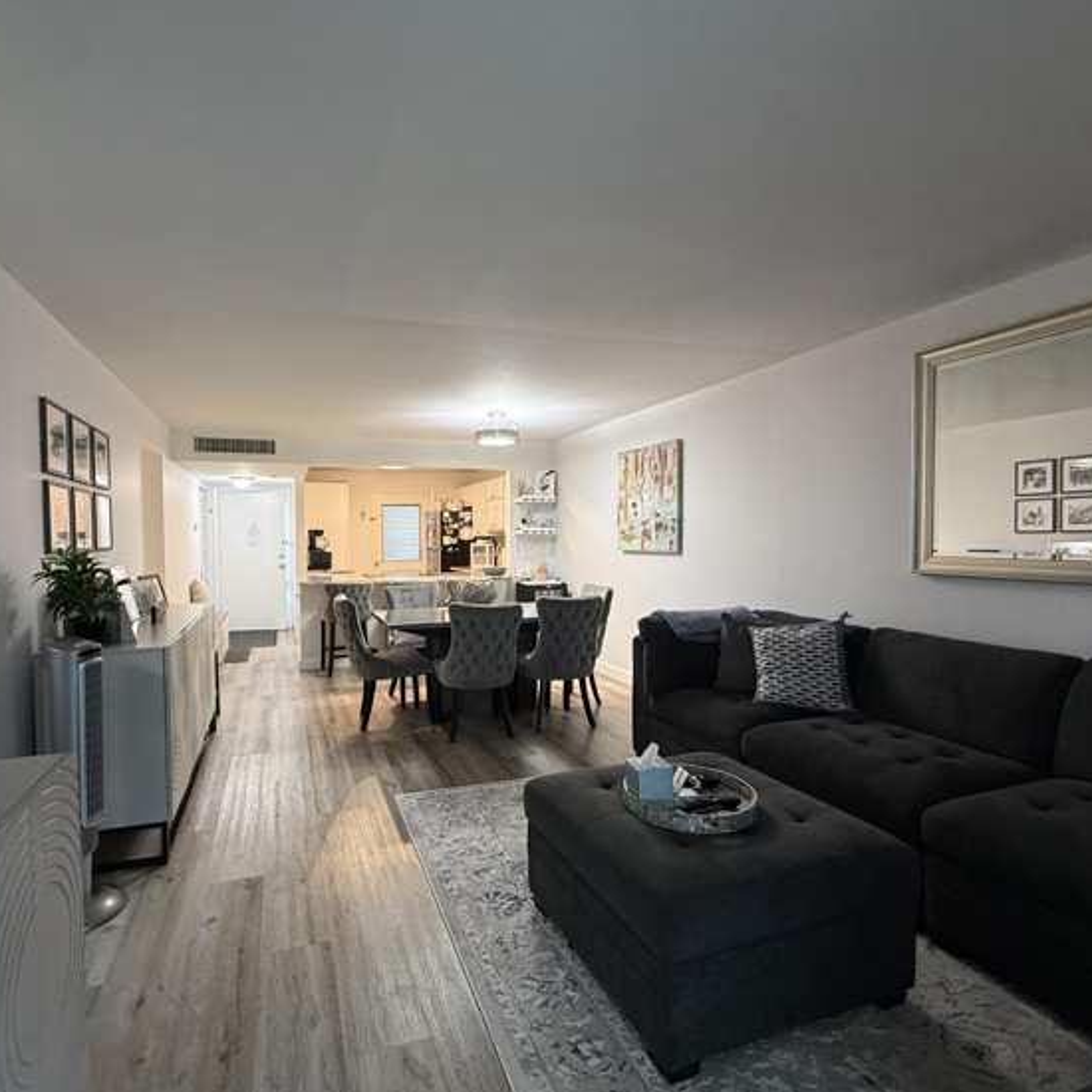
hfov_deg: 80.4
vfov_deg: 80.7
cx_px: 482
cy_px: 558
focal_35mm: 18
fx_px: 642
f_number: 2.2
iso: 200
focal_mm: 2.22
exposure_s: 1/60
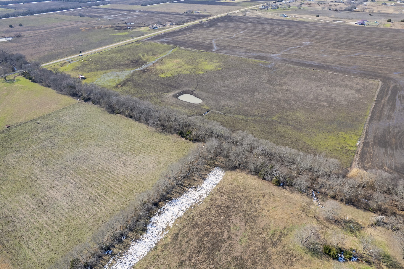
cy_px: 134
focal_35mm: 22
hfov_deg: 78.6
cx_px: 202
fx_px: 247
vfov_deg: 57.2
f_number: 2.8
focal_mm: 8.38
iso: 100
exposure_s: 1/160
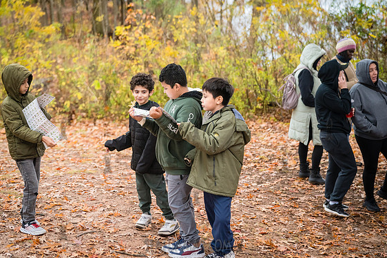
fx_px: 677
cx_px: 196
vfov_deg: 21.5
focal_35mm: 63
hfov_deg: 31.9
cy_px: 128
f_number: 3.2
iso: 4000
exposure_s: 1/320
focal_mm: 61
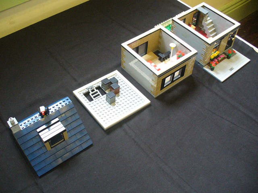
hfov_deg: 50.1
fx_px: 276
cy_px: 96
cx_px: 129
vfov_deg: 38.7
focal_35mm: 37
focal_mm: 6.1
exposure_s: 1/40
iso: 400
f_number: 2.8
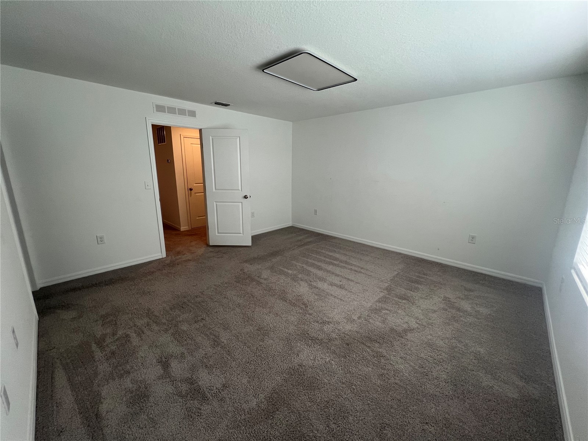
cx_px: 294
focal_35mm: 13
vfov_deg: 89.9
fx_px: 221
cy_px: 220
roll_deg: -0.9
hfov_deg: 106.2
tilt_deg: -13.4
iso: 125
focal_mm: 1.57
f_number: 1.8
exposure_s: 1/120
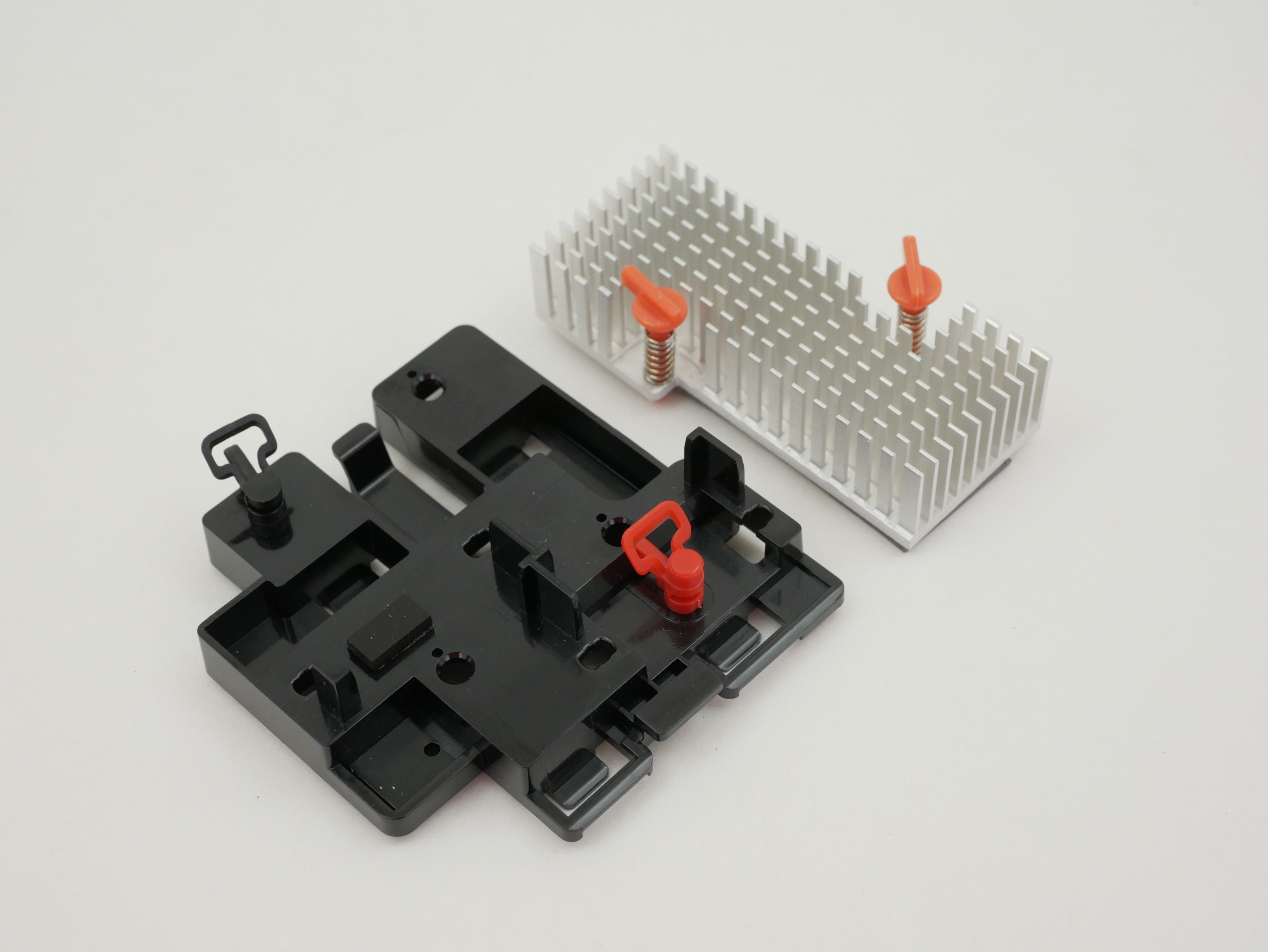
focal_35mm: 60
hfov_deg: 32.2
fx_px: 2199
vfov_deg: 24.4
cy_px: 476
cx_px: 634
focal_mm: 30
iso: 800
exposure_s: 1/160
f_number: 6.3
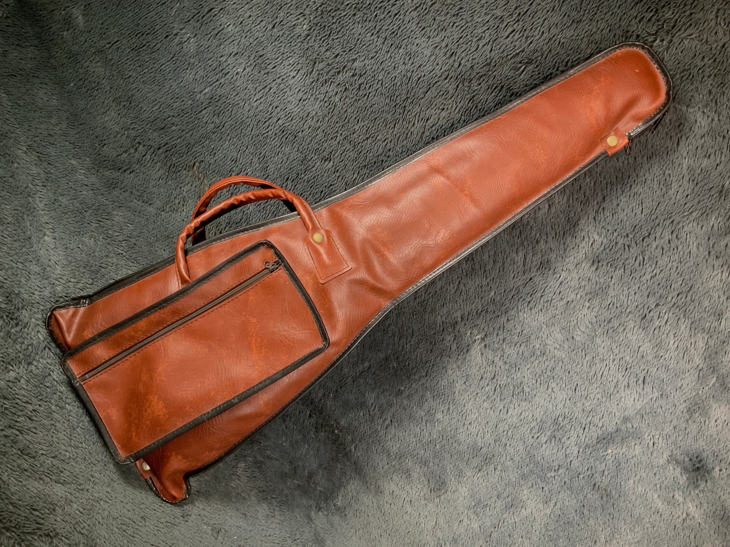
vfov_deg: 48.2
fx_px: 612
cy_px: 274
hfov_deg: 61.7
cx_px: 365
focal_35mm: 29
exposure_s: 1/104
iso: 40
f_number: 1.8
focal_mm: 3
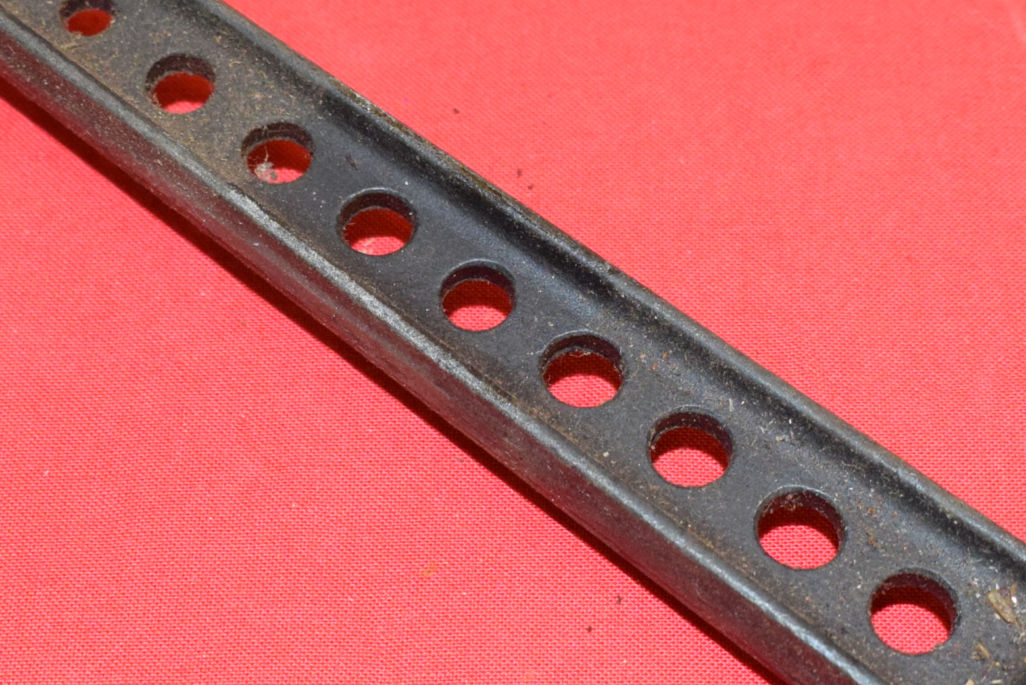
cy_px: 435
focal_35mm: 99
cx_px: 572
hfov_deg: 20.5
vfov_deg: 13.8
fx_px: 2835
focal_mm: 23
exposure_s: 1/125
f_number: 5
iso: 2000
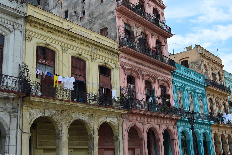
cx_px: 130
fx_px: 277
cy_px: 75
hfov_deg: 45.4
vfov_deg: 31.1
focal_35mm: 43
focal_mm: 20
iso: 200
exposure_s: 1/1600
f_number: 4
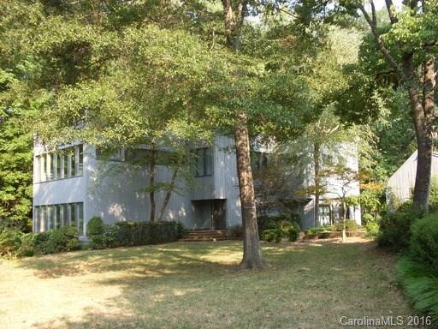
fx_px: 481
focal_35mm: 38
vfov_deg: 37.7
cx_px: 219
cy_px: 164
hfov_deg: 49.0
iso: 80
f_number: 2.8
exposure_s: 1/180
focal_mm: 6.3
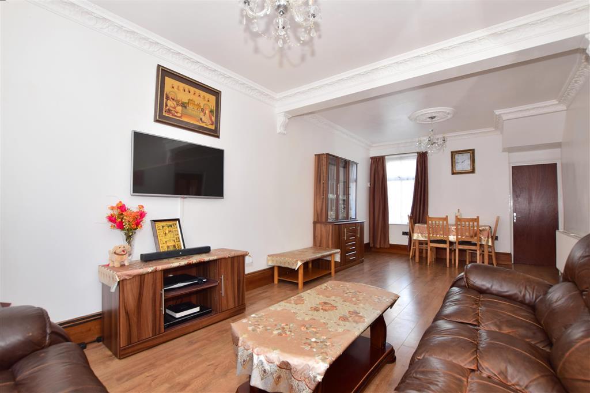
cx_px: 295
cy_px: 196
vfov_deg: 77.3
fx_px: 246
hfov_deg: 100.4
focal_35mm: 15
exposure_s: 1/4
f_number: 7.1
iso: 200
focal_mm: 10
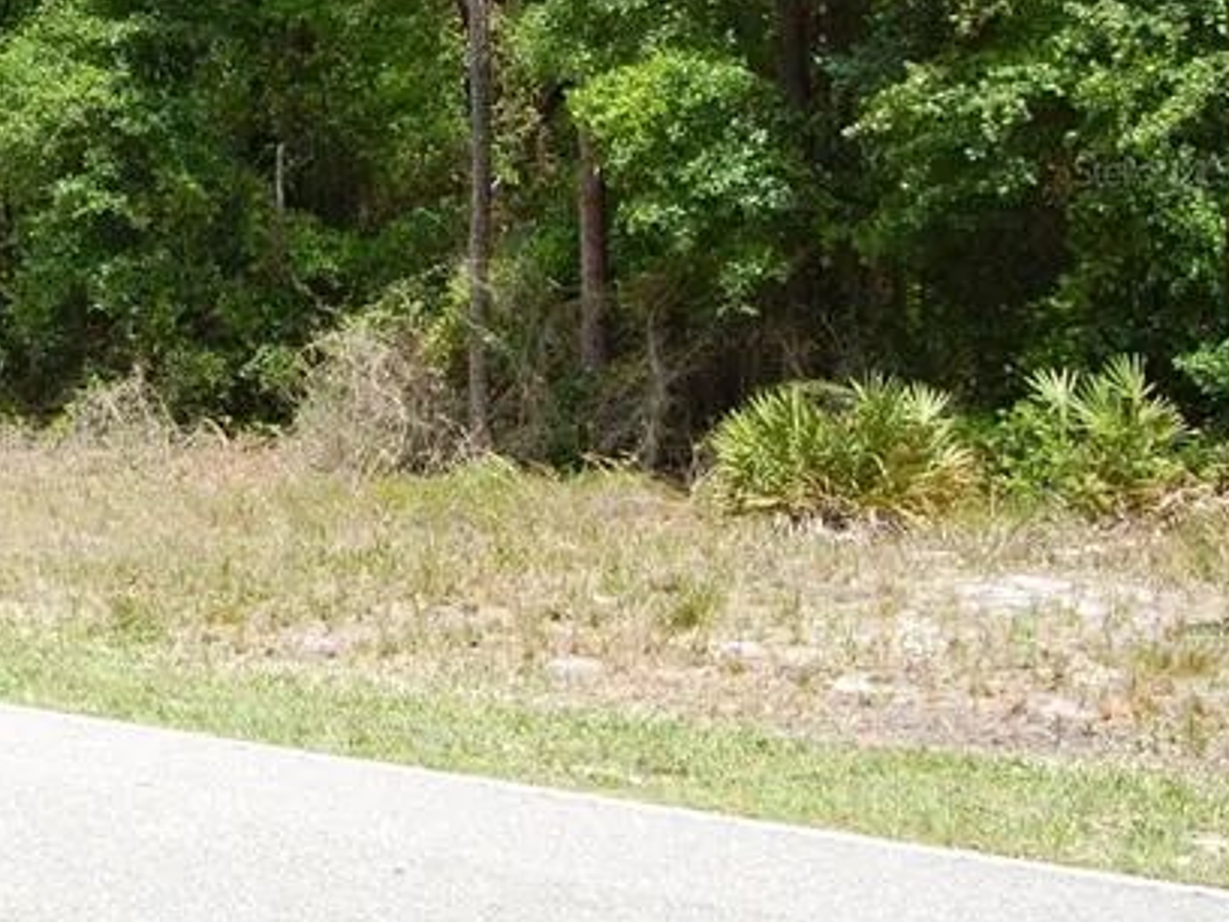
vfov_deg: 22.3
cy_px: 170
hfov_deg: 26.1
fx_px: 2308
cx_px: -298
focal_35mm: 65
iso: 200
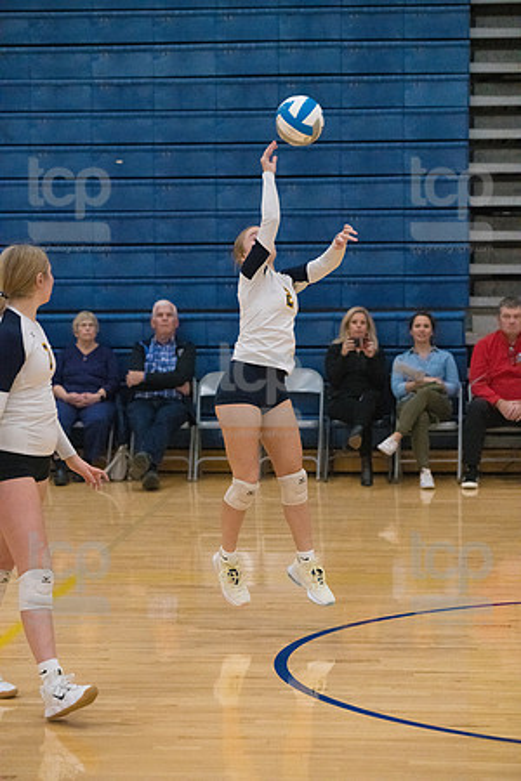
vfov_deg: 17.6
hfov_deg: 11.8
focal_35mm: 116
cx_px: 260
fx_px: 2518
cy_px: 390
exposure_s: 1/1600
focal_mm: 116
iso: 8000
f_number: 4
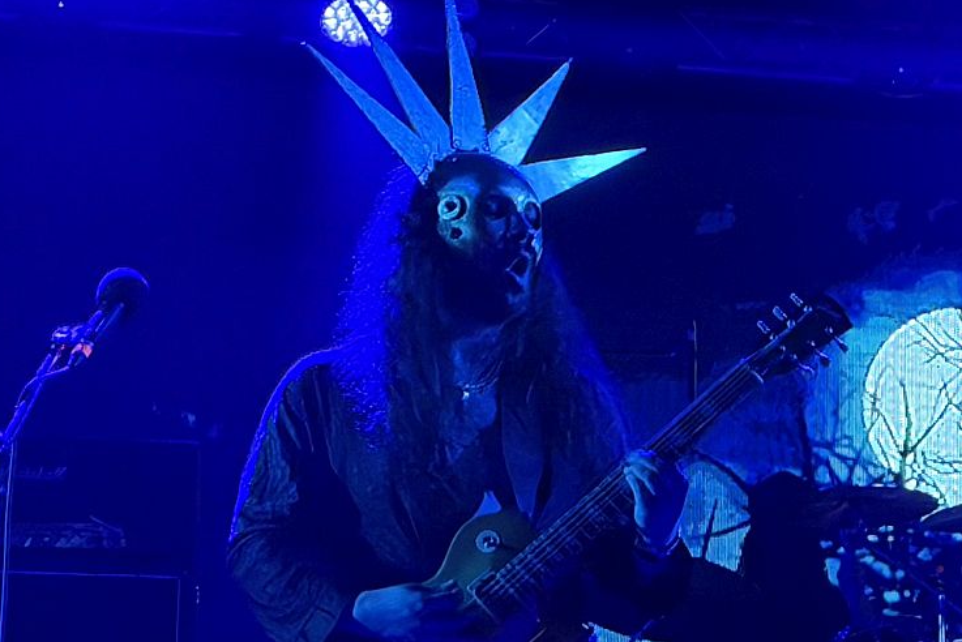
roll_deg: +1.1
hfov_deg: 15.2
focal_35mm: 130
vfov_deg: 10.5
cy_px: 433
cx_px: 1132
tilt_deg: +7.7
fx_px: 3475
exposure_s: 1/20
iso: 800
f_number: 1.78
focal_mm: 6.76
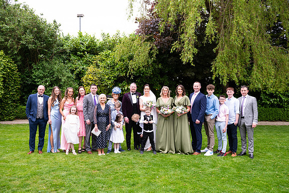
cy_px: 96
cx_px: 144
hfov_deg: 58.7
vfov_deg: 41.1
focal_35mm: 32
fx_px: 257
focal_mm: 32
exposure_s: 1/200
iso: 400
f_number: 5
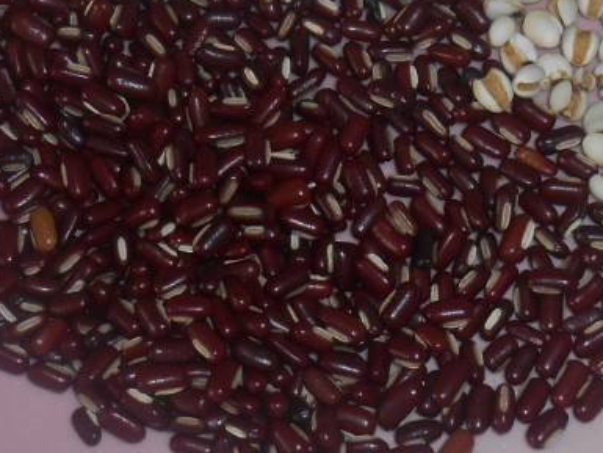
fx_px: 2457
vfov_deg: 10.5
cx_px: 368
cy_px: 53
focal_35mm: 141
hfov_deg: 14.0
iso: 80
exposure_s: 1/30
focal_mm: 9.5
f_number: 4.2
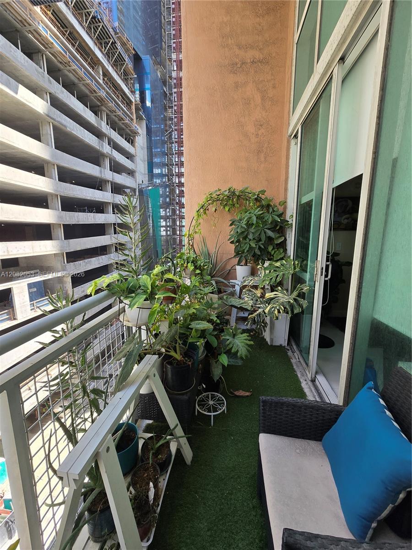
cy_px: 275
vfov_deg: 106.2
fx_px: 206
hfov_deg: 89.9
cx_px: 206
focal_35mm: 13
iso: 50
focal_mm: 2.2
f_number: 2.2
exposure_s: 1/322
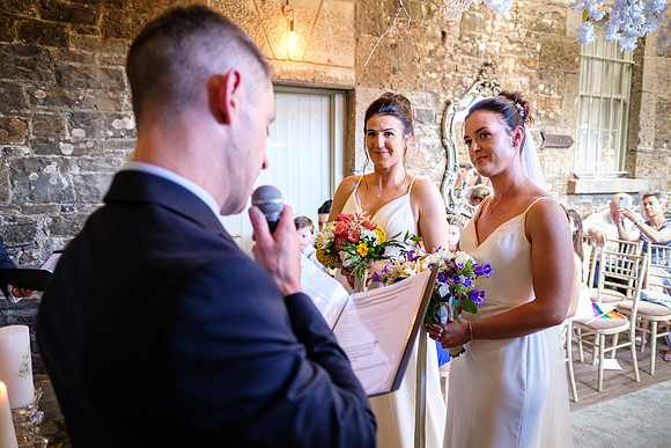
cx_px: 363
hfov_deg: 69.4
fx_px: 484
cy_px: 242
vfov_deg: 49.6
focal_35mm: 26
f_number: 1.8
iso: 1000
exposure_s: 1/160
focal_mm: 16
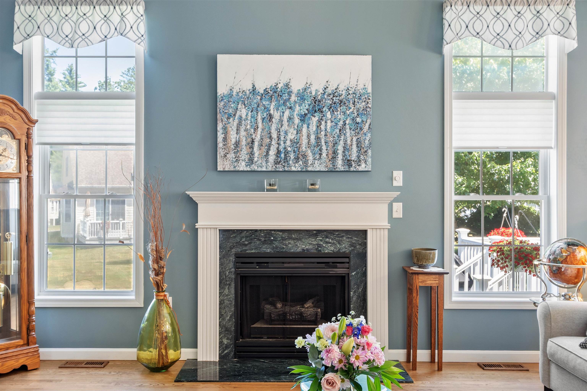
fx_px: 538
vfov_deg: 40.0
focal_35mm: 33
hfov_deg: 57.2
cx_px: 294
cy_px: 196
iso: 320
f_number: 8
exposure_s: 1
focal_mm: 22
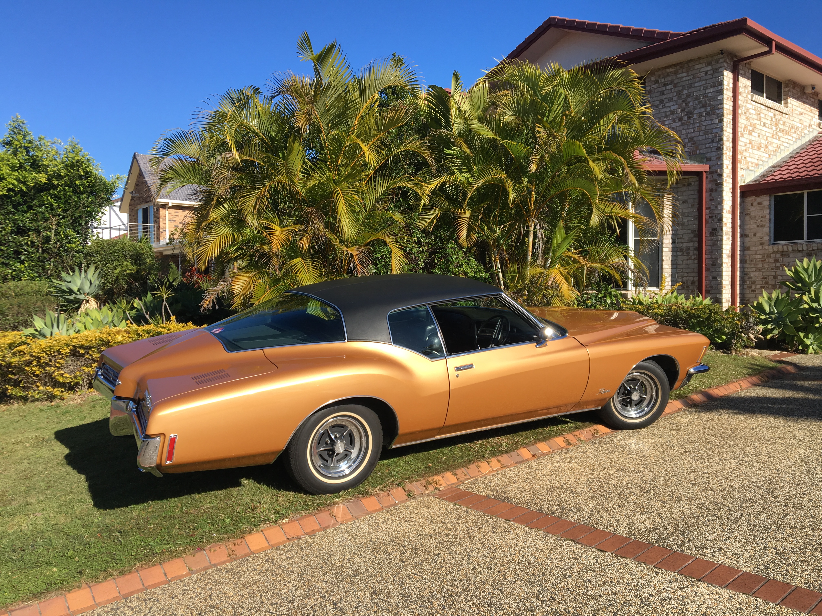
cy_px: 308
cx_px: 411
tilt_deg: -0.3
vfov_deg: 48.2
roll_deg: -0.5
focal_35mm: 29
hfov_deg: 61.7
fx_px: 689
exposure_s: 1/1282
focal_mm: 4.15
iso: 25
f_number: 2.2
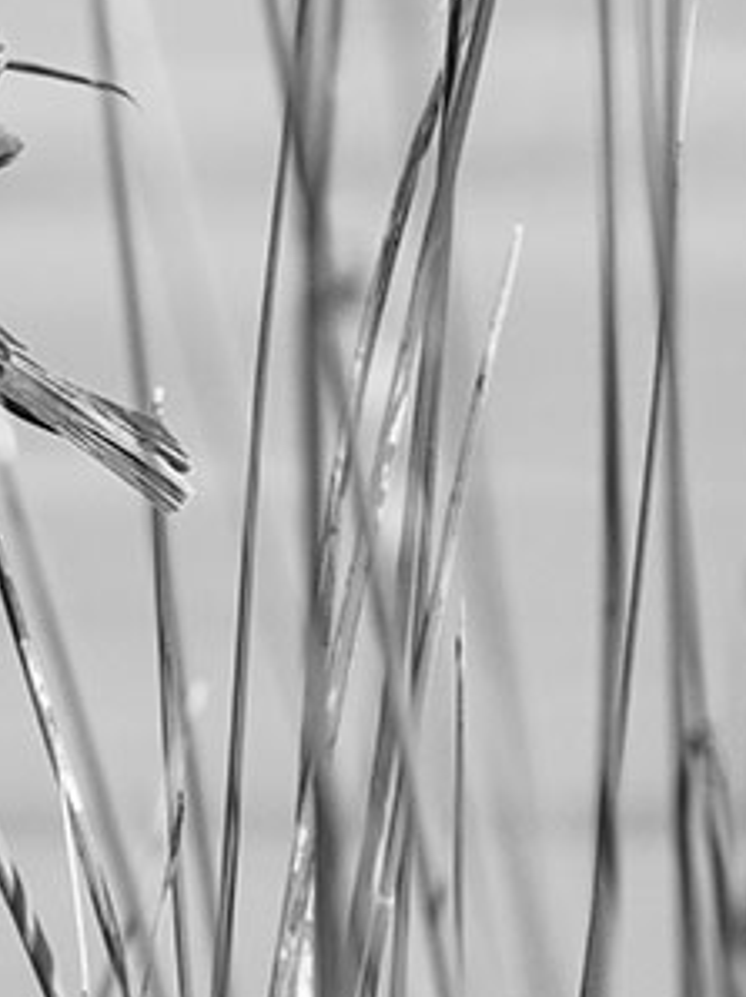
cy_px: 450
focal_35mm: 1129
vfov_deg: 1.8
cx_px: 187
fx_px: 32488
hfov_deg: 1.3
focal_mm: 700
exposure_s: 1/4000
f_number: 11
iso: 2500
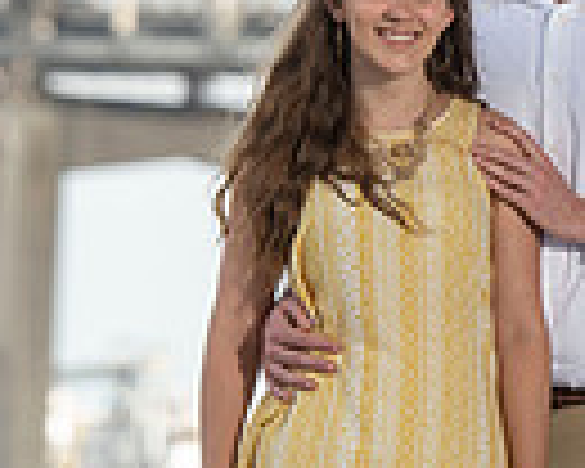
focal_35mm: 406
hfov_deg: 4.8
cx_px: 587
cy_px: 180
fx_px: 7029
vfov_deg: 3.8
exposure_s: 1/200
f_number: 4.5
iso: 50
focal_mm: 125
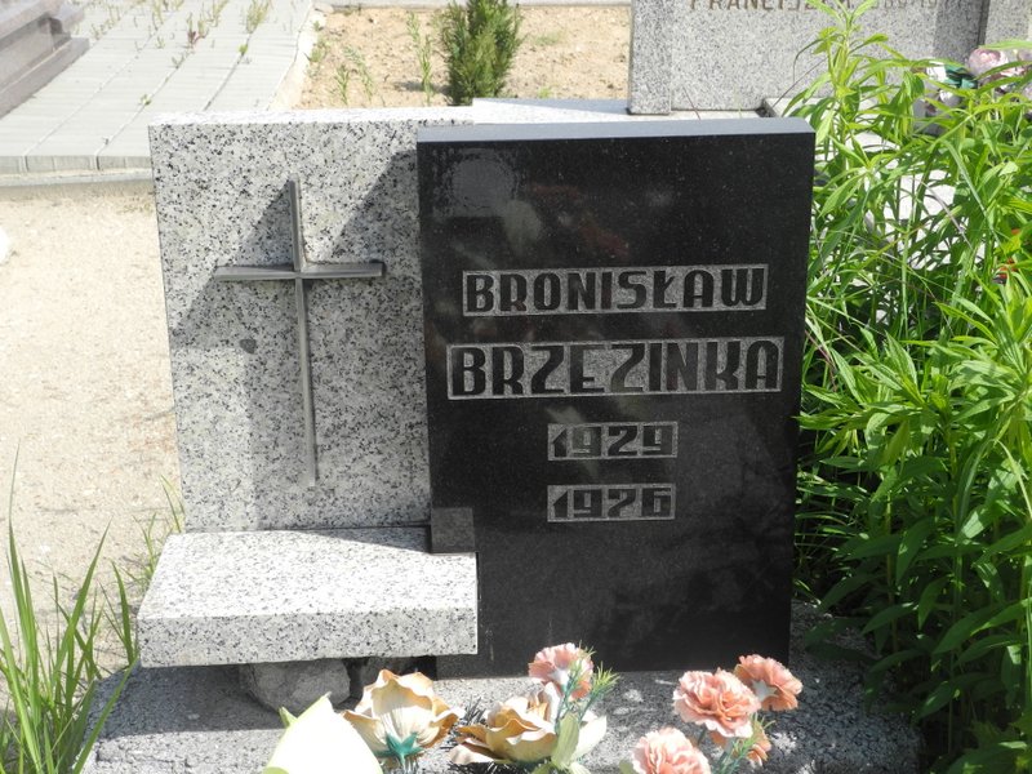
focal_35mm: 55
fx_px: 1640
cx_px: 516
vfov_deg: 26.6
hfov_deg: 34.9
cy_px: 387
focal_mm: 11.8
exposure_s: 1/640
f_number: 3.5
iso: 100
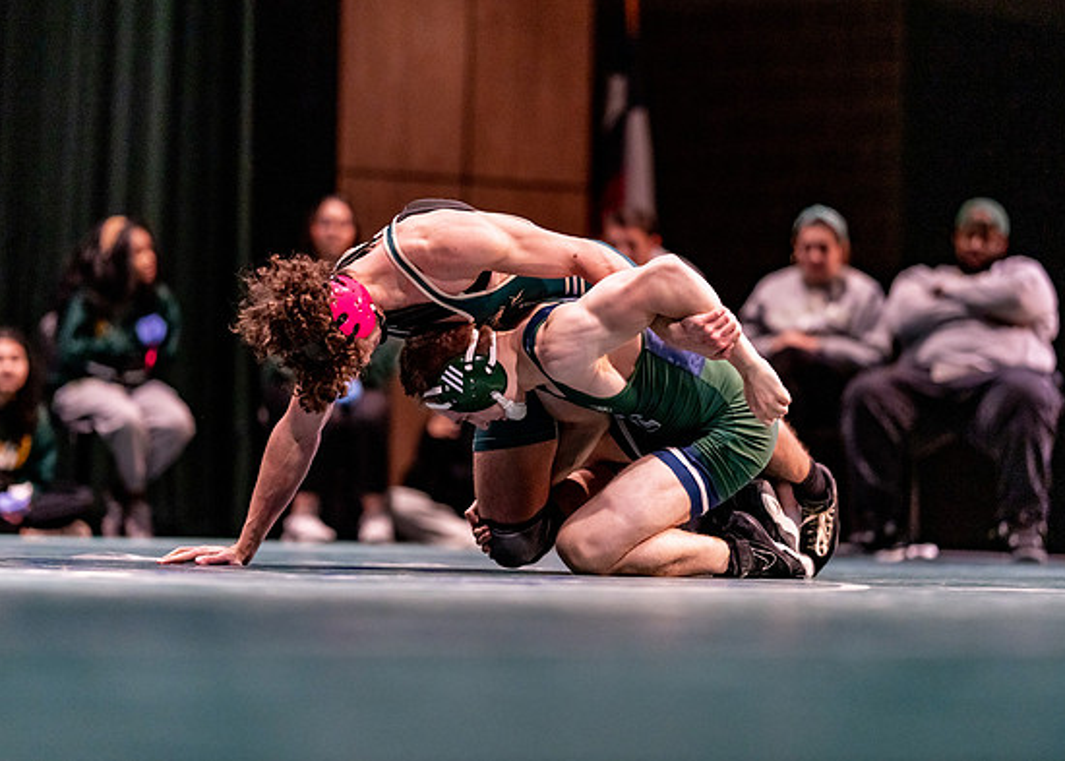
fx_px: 4568
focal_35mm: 151
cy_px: 370
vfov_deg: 9.5
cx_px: 546
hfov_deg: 13.3
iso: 2000
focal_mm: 135
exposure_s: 1/800
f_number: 1.8
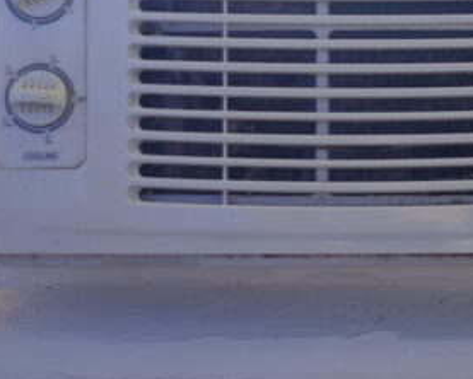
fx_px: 1275
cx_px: 374
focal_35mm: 91
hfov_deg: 20.8
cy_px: 99
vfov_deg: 16.8
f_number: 1.6
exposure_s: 1/56
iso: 640
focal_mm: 23
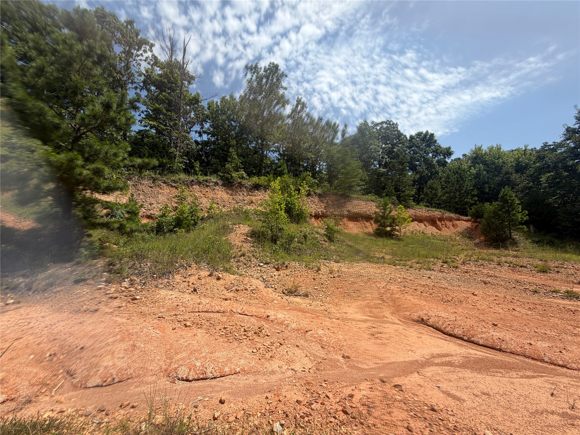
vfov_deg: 85.7
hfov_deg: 102.1
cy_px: 218
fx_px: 235
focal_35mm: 14
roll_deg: -0.9
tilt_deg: +3.5
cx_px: 290
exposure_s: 1/841
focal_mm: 2.22
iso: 20
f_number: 2.2
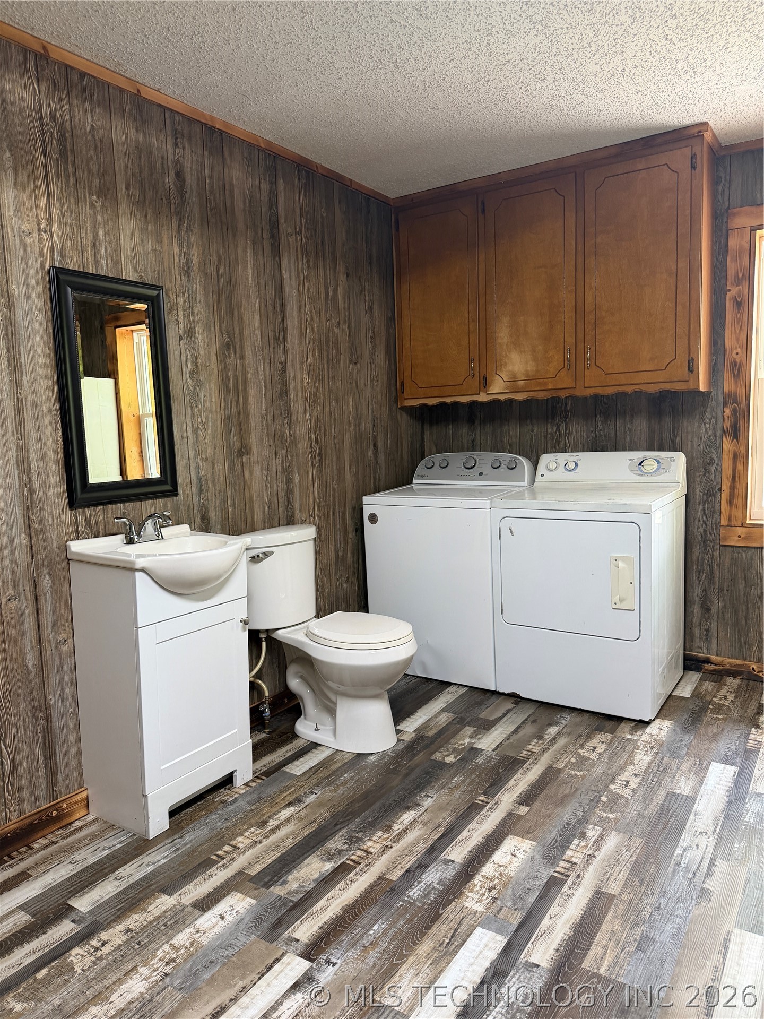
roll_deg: +1.7
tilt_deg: -7.1
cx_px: 382
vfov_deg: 71.6
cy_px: 510
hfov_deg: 56.8
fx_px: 706
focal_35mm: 24
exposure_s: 1/60
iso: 200
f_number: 1.78
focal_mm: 6.76
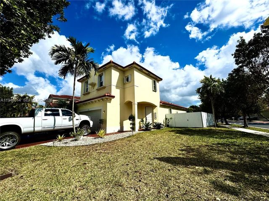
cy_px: 100
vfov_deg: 85.7
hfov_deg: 102.1
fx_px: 109
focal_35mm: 14
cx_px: 134
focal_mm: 2.22
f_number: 2.2
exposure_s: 1/3906
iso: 40
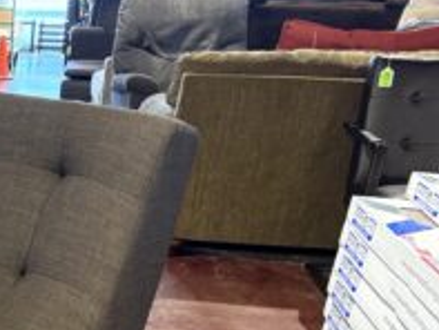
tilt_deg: -28.1
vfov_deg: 20.6
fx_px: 838
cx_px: -107
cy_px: 414
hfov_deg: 25.8
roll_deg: -0.6
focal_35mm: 66
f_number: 1.6
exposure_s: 1/60
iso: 320
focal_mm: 5.96
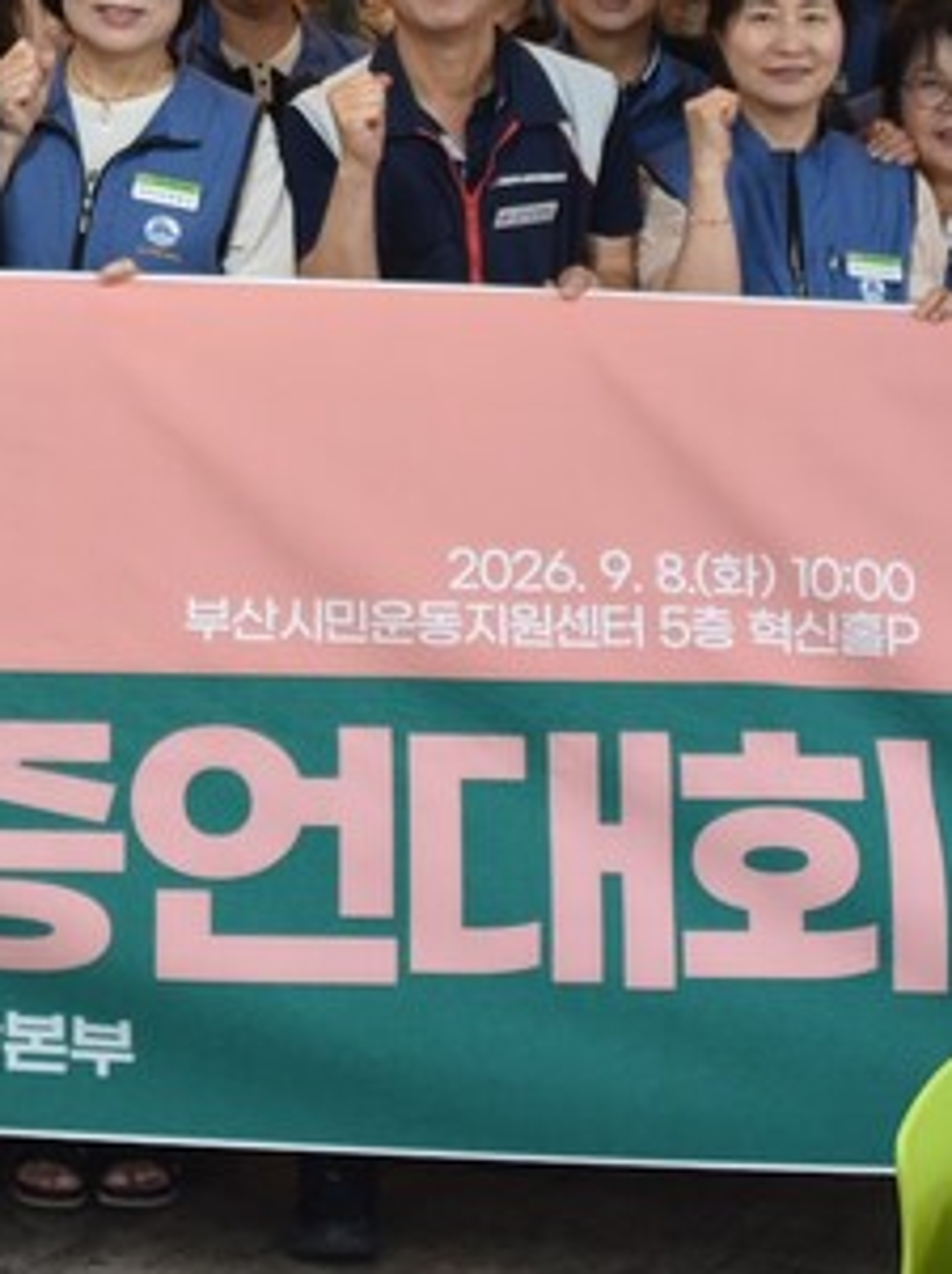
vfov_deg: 21.8
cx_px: -80
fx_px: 3160
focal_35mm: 86
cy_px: -70
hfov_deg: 16.6
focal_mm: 28
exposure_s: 1/60
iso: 640
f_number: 4
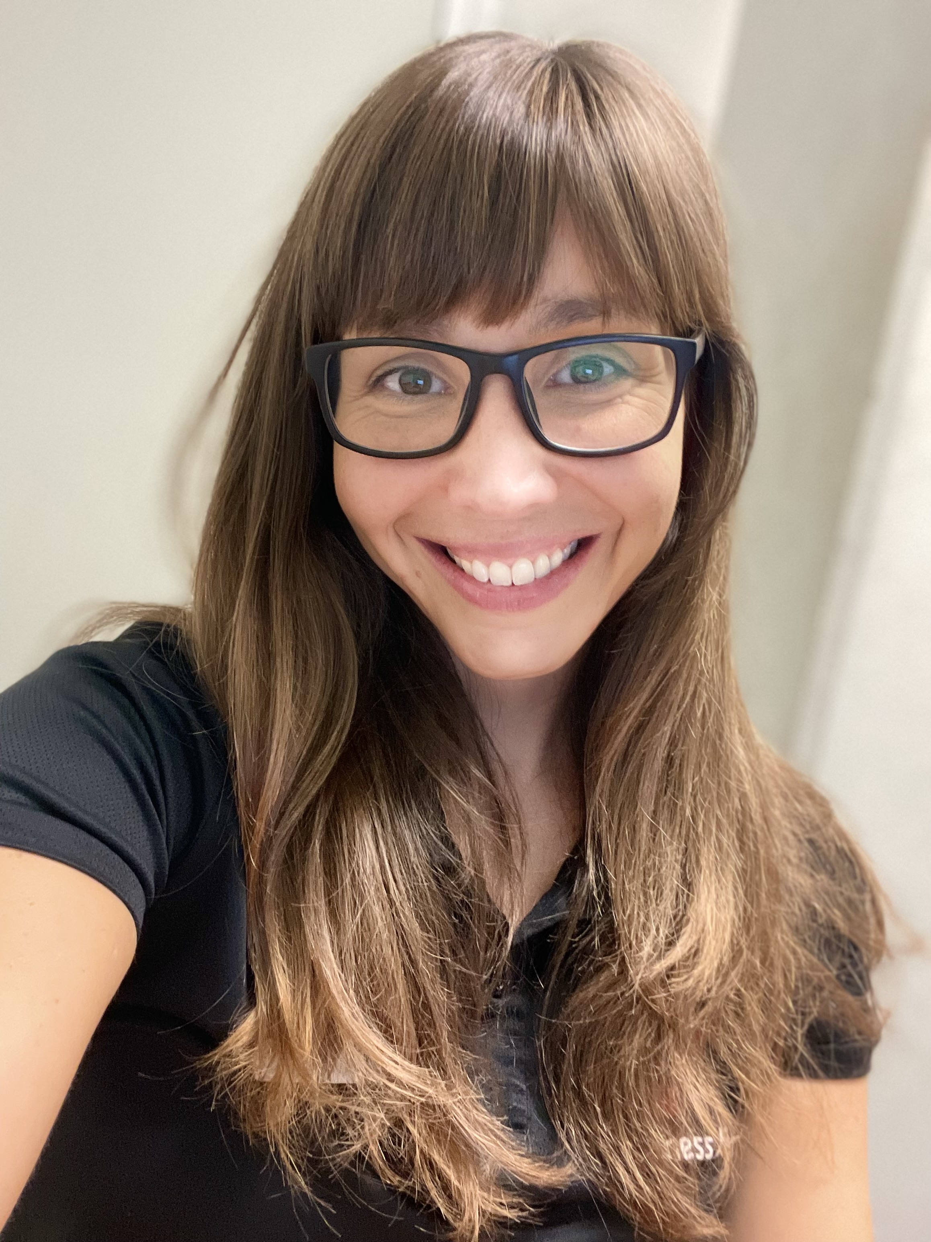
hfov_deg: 46.8
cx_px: 466
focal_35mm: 30
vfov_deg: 60.0
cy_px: 621
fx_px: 1076
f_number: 2.2
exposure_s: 1/33
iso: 320
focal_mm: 2.71
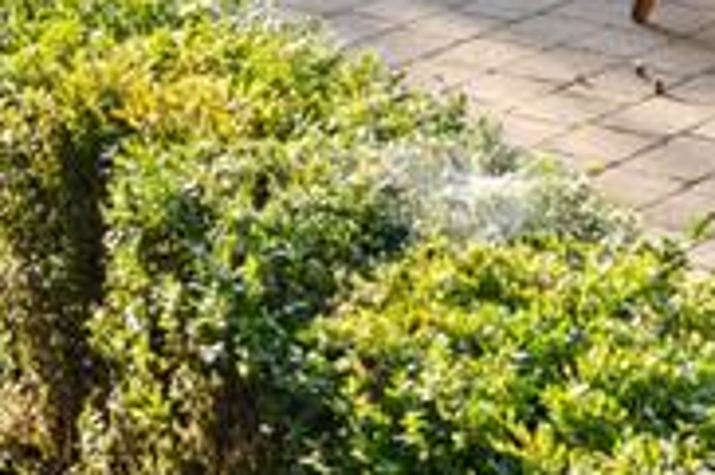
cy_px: -813
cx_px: 102
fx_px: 3234
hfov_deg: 12.5
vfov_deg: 7.6
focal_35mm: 163
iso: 100
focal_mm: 29
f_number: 8
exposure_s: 1/13
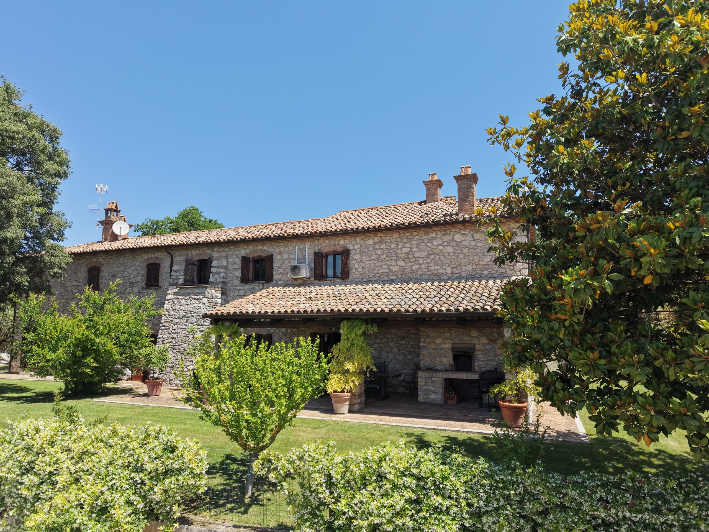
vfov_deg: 56.8
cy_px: 266
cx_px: 354
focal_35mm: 24
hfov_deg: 71.6
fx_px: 492
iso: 290
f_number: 1.8
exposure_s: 1/4000
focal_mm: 8.67
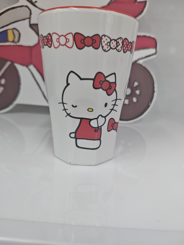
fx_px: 163
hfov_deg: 58.9
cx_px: 92
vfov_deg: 73.9
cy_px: 122
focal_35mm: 23
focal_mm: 5.56
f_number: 1.88
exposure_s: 1/100
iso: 170
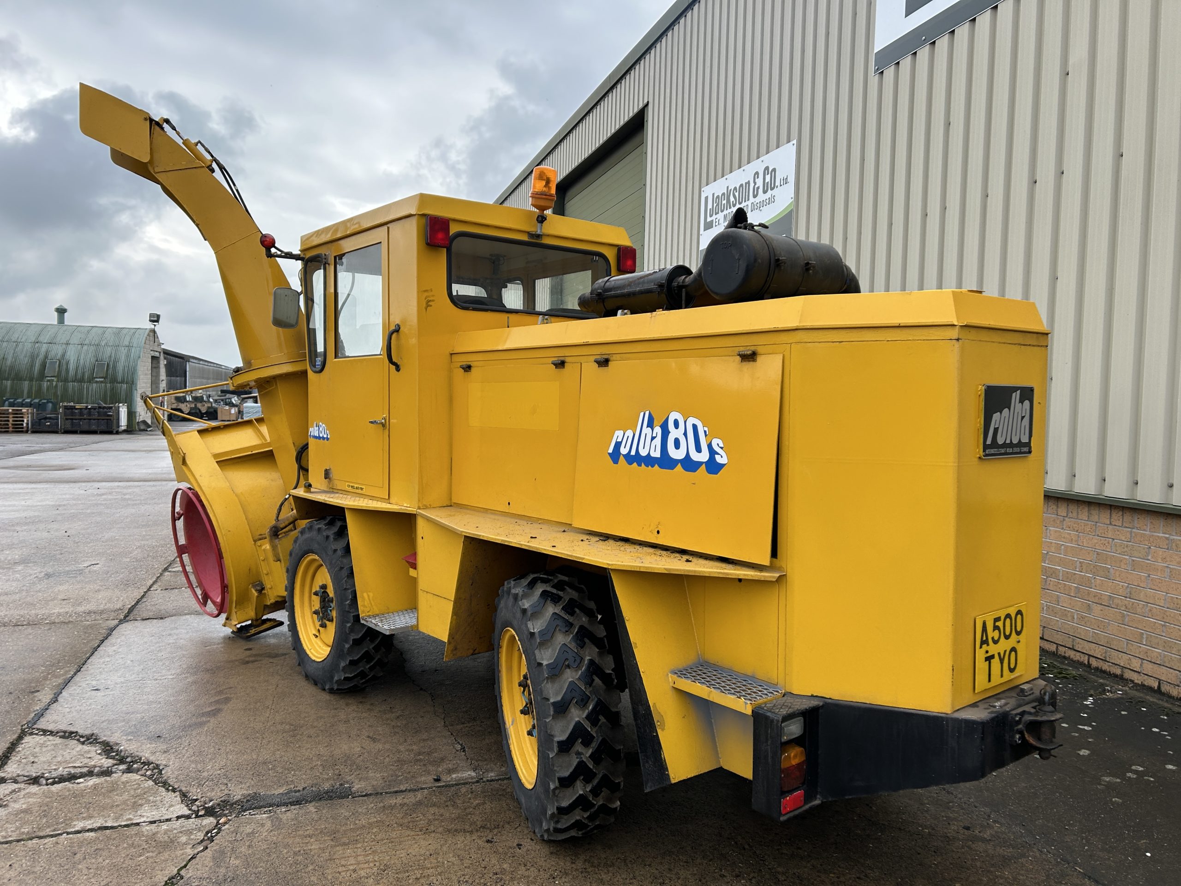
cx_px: 590
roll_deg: +0.1
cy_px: 443
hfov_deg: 67.3
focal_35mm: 26
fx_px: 887
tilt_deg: -1.6
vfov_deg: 53.1
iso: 50
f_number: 1.5
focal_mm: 5.7
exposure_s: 1/1431
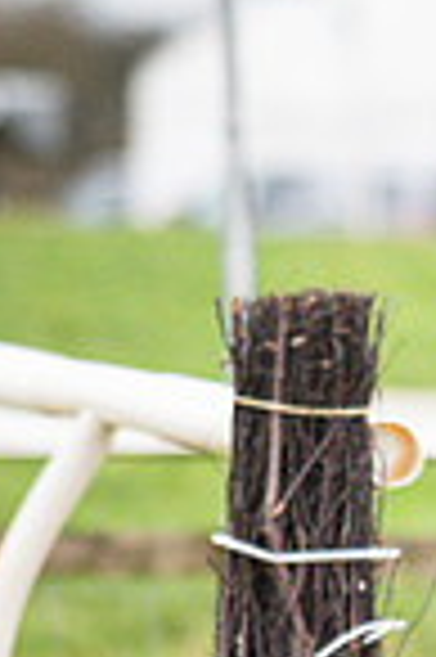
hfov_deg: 1.3
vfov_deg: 2.0
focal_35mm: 1048
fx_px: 19082
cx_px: 980
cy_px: 704
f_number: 1.9
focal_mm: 135
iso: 800
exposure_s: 1/1200
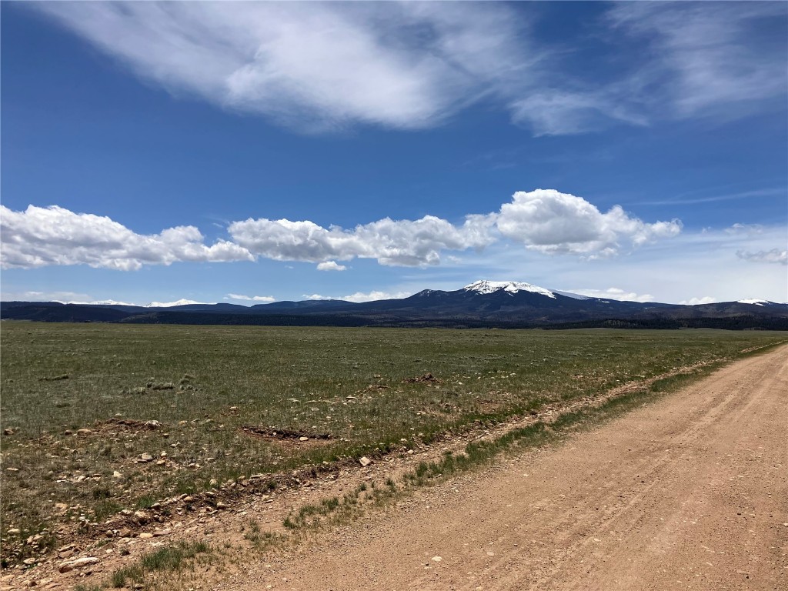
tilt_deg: +1.7
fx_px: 637
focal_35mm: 28
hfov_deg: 63.4
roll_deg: -1.7
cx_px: 394
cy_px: 296
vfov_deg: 49.7
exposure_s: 1/4878
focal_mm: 3.99
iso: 32
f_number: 1.8
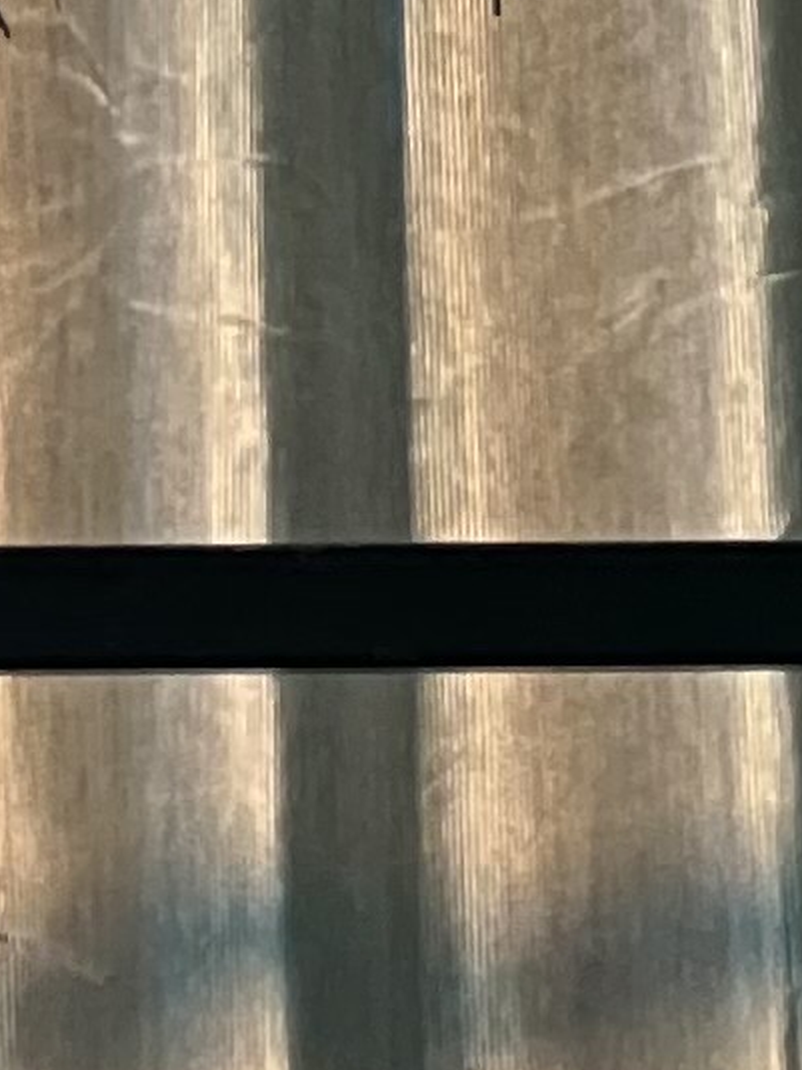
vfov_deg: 3.4
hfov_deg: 2.6
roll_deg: +1.7
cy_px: 2848
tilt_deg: +1.5
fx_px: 17924
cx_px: -40
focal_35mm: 580
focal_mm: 9
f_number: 2.8
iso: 400
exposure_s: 1/20
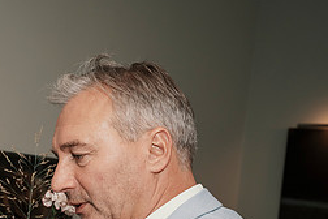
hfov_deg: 22.5
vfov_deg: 15.1
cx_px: 57
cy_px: 224
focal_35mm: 89
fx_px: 811
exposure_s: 1/200
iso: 800
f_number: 6.3
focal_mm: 35
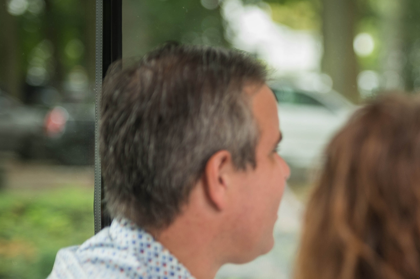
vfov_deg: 6.6
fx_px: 2425
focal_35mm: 208
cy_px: 296
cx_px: 458
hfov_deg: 9.8
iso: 320
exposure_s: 1/60
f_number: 2.8
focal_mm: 92
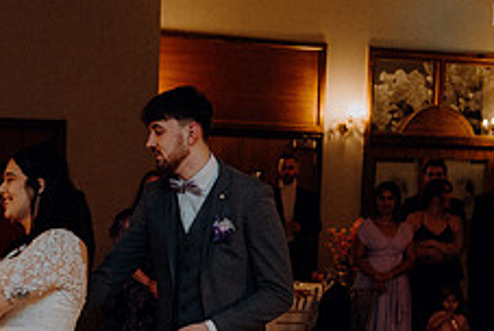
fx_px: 1333
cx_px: 96
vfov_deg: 13.9
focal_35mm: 97
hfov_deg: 20.7
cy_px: 356
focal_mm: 38
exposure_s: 1/200
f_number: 3.5
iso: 2500
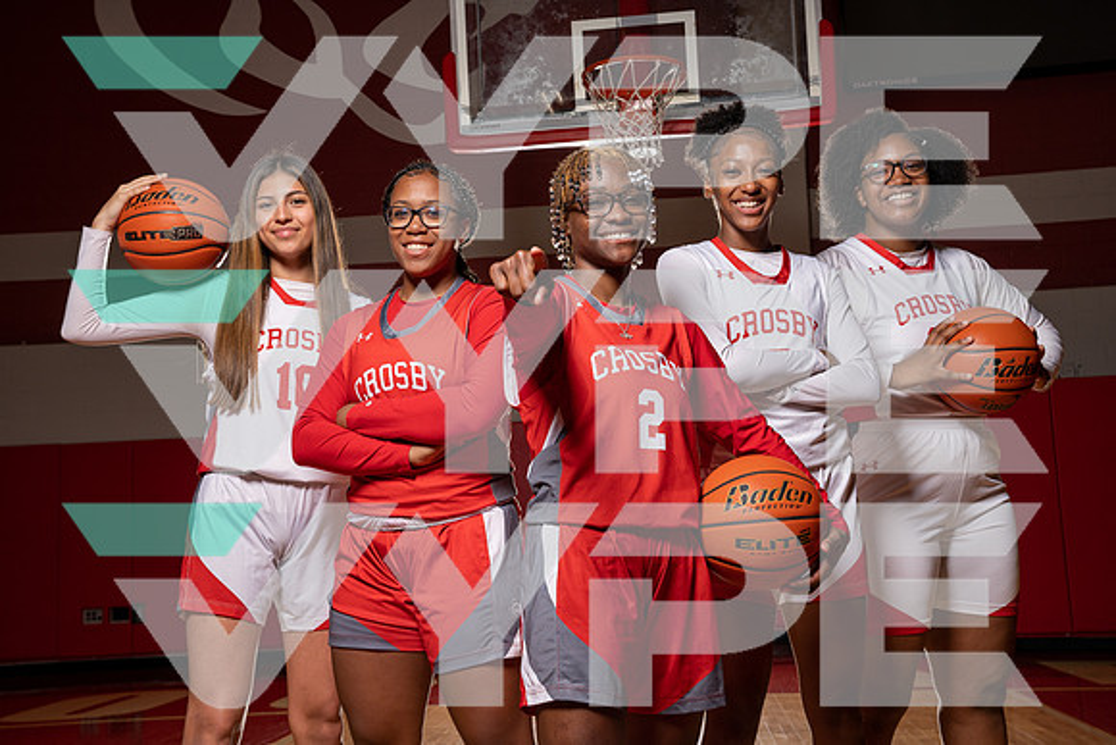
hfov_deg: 42.7
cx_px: 558
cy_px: 372
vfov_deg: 29.3
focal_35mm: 46
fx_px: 1426
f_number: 9
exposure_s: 1/250
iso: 400
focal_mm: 46
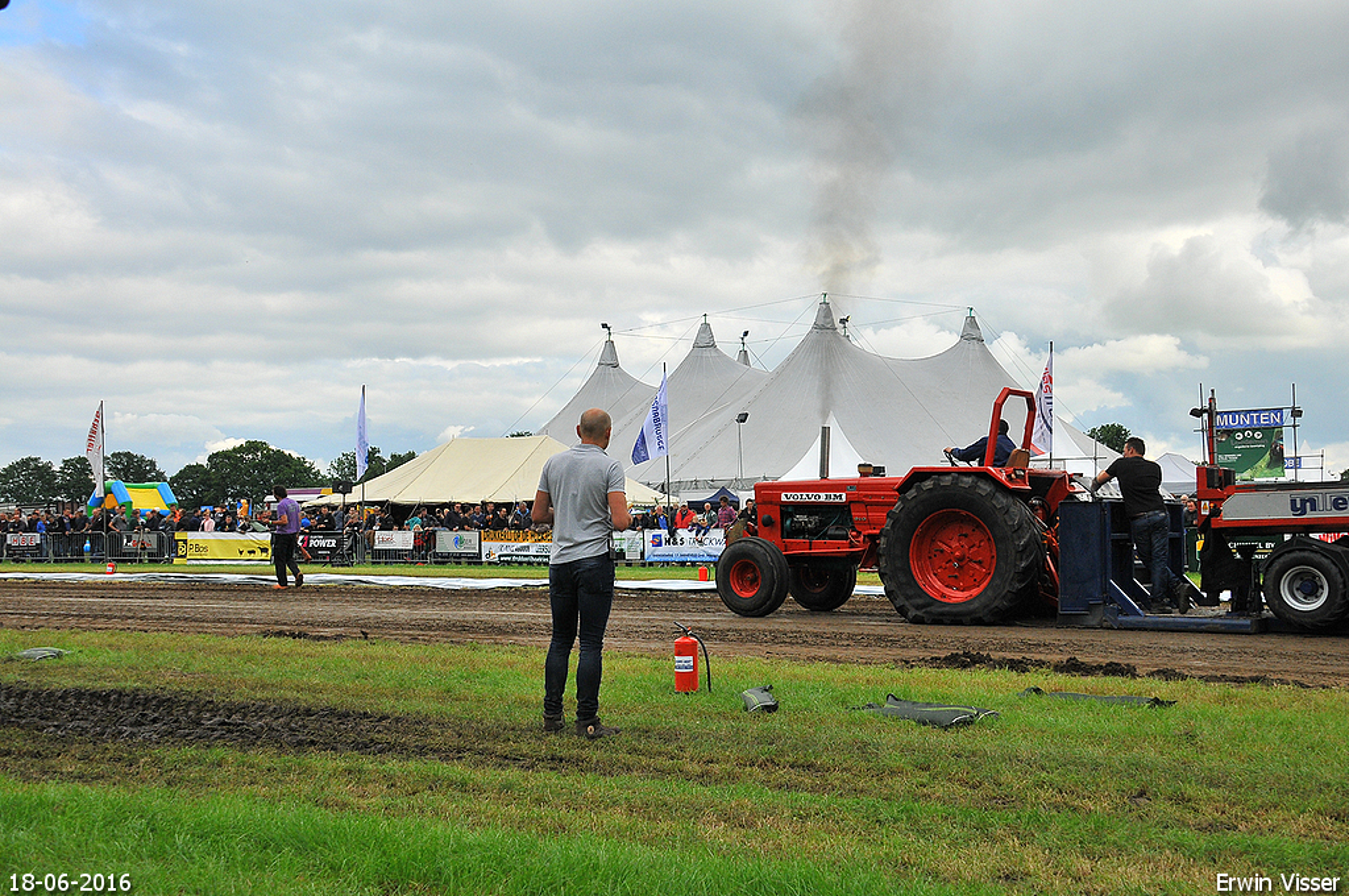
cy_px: 448
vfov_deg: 29.8
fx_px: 1684
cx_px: 674
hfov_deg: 43.7
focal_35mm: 45
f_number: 6.3
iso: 500
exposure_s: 1/1250
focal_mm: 30
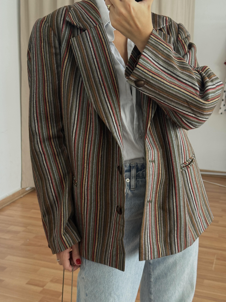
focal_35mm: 48
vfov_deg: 39.7
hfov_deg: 30.3
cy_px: 151
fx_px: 418
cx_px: 113
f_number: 1.78
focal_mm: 6.76
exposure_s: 1/50
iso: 250
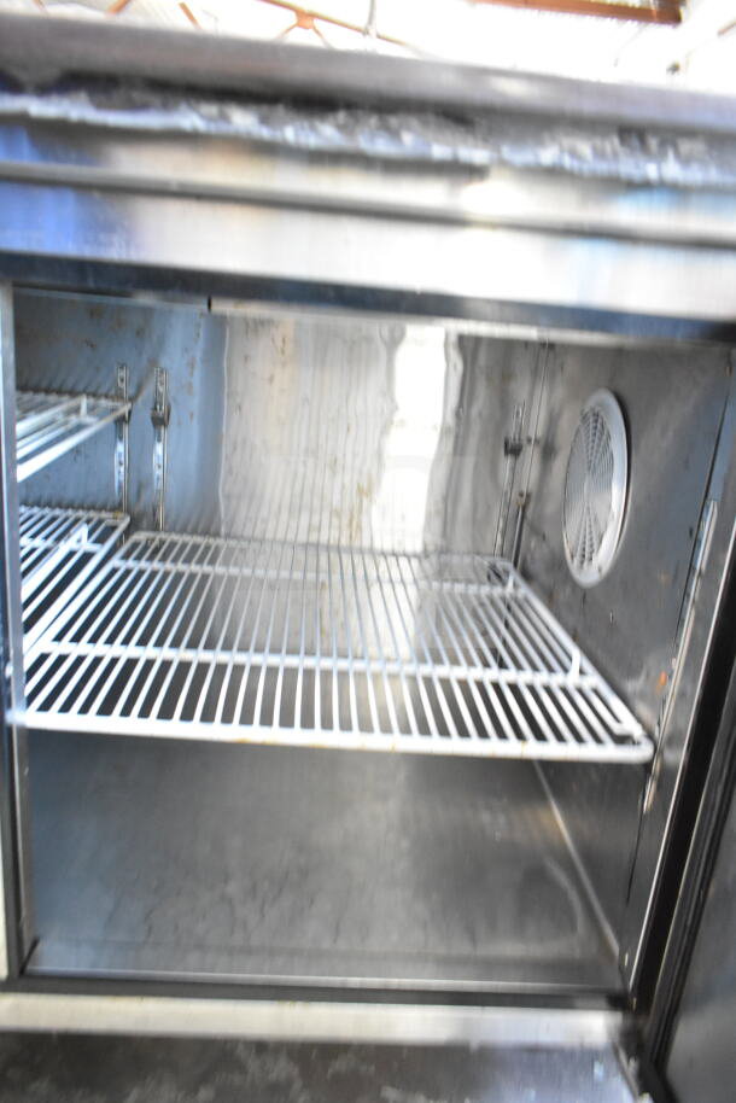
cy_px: 552
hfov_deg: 48.0
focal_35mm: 27
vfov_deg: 67.4
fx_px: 827
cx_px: 368
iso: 4000
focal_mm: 18
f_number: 3.5
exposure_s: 1/30
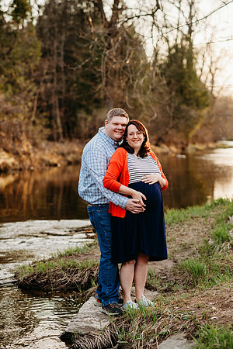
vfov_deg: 23.9
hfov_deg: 16.1
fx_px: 825
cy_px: 174
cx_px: 116
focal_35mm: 85
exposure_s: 1/200
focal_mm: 85
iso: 125
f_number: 2.8
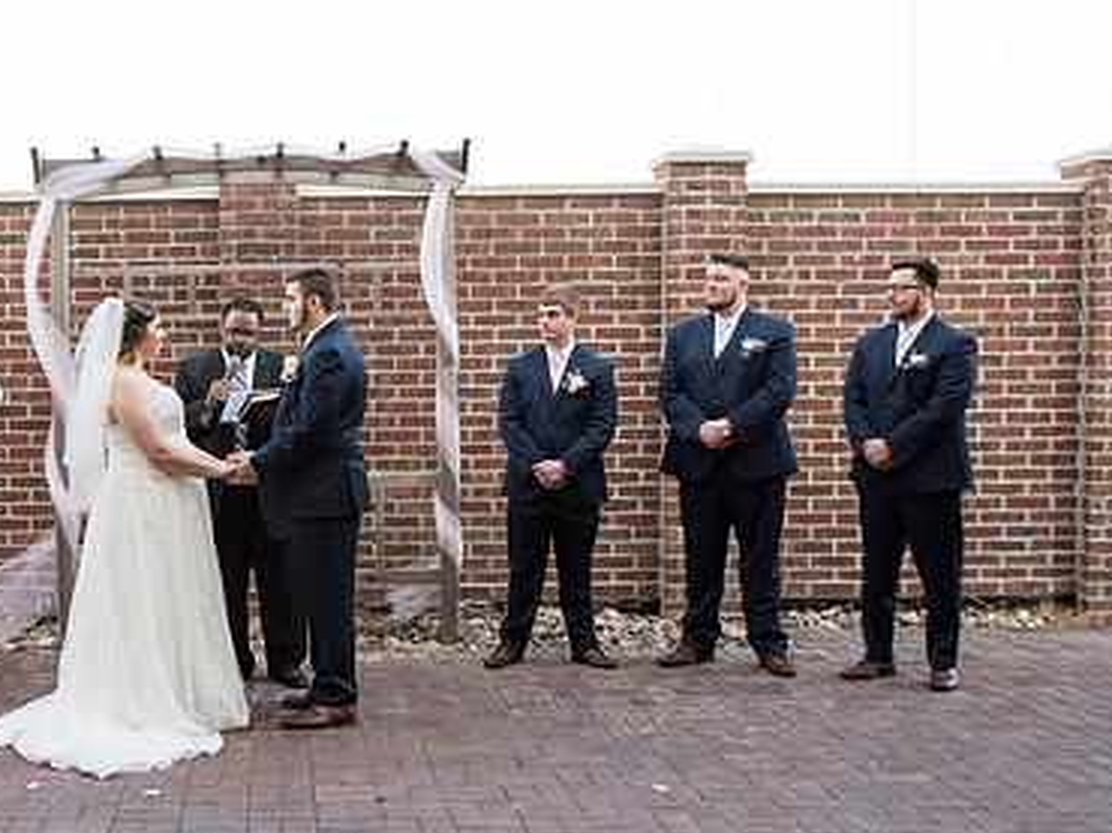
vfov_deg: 29.1
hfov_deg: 37.0
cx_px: 239
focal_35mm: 50
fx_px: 1605
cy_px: 450
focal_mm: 29
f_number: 3.5
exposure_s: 1/200
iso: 250
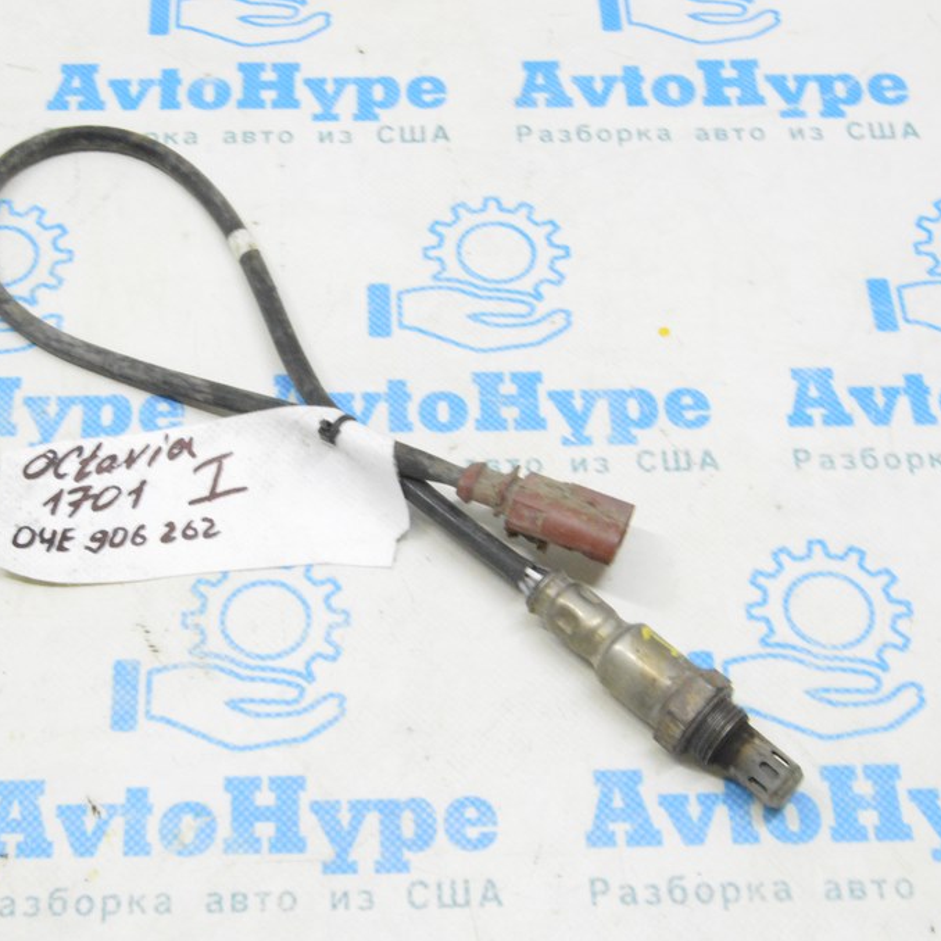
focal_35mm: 60
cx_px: 347
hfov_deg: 28.7
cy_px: 471
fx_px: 1834
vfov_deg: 28.8
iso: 6400
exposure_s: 1/15
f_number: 20
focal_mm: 31
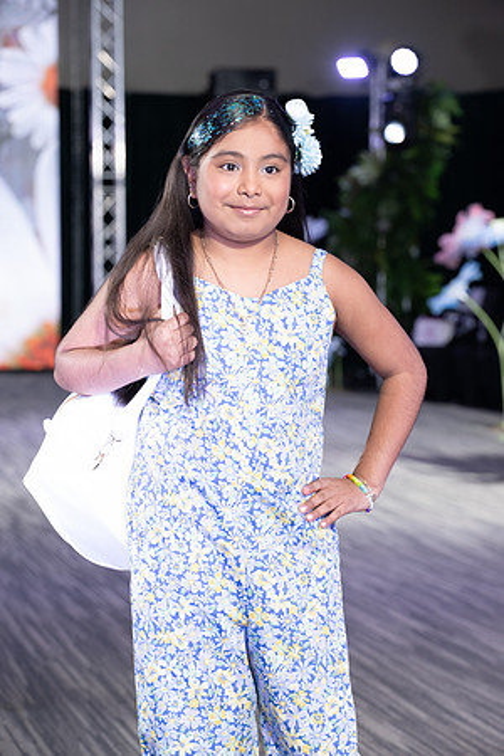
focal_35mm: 120
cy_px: 378
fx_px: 2520
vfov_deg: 17.1
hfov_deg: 11.4
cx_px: 252
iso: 1600
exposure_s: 1/160
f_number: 6.3
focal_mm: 120
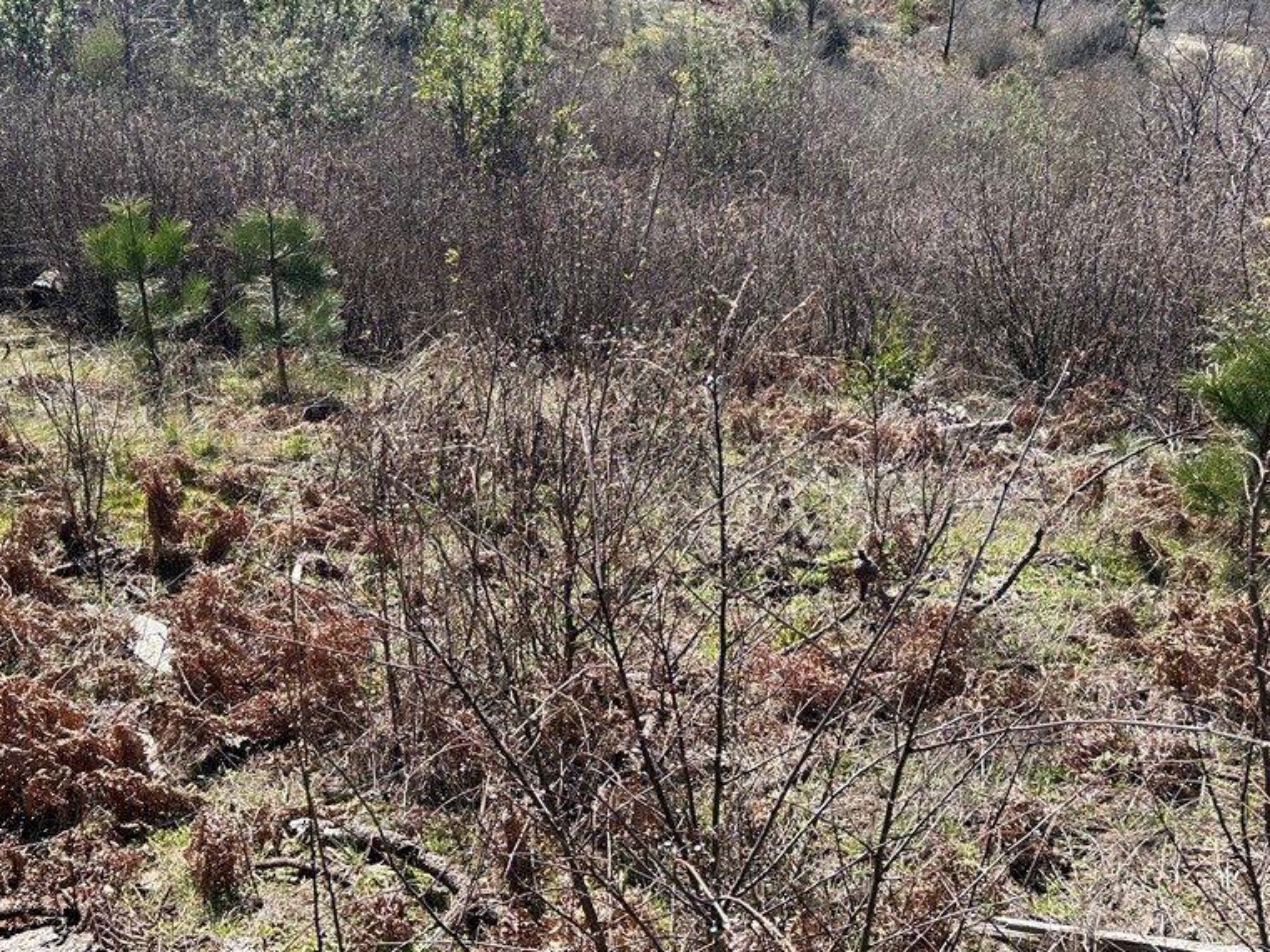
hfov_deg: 52.2
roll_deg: +0.6
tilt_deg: -28.1
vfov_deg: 40.7
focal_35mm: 35
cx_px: 494
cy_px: 448
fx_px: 1284
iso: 50
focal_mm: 5.7
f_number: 1.5
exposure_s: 1/1669
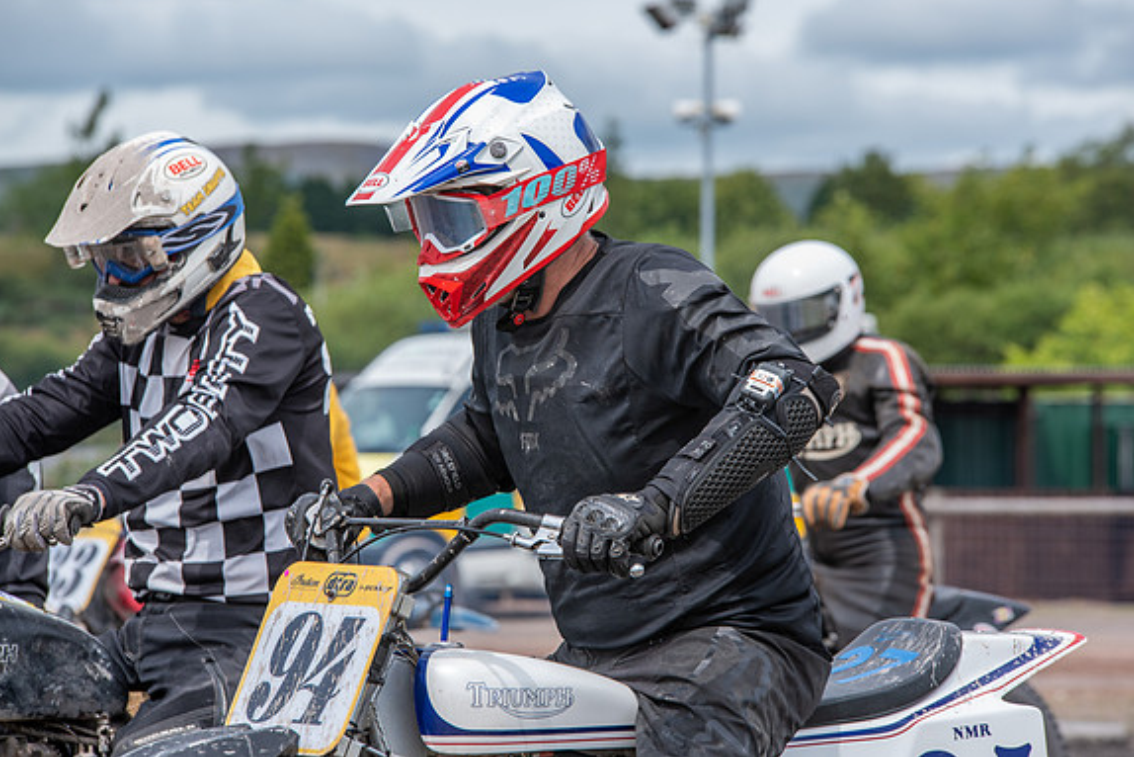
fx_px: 6364
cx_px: 569
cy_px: 377
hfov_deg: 10.2
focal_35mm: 202
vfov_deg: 6.8
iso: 200
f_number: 8
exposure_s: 1/320
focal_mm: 200
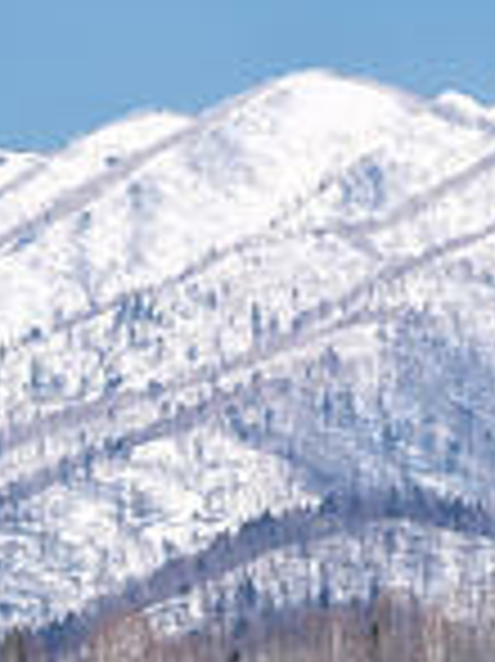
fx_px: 7122
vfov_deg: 5.3
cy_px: 437
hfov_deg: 4.0
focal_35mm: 373
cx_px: 846
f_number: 10
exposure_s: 1/200
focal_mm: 95
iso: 100
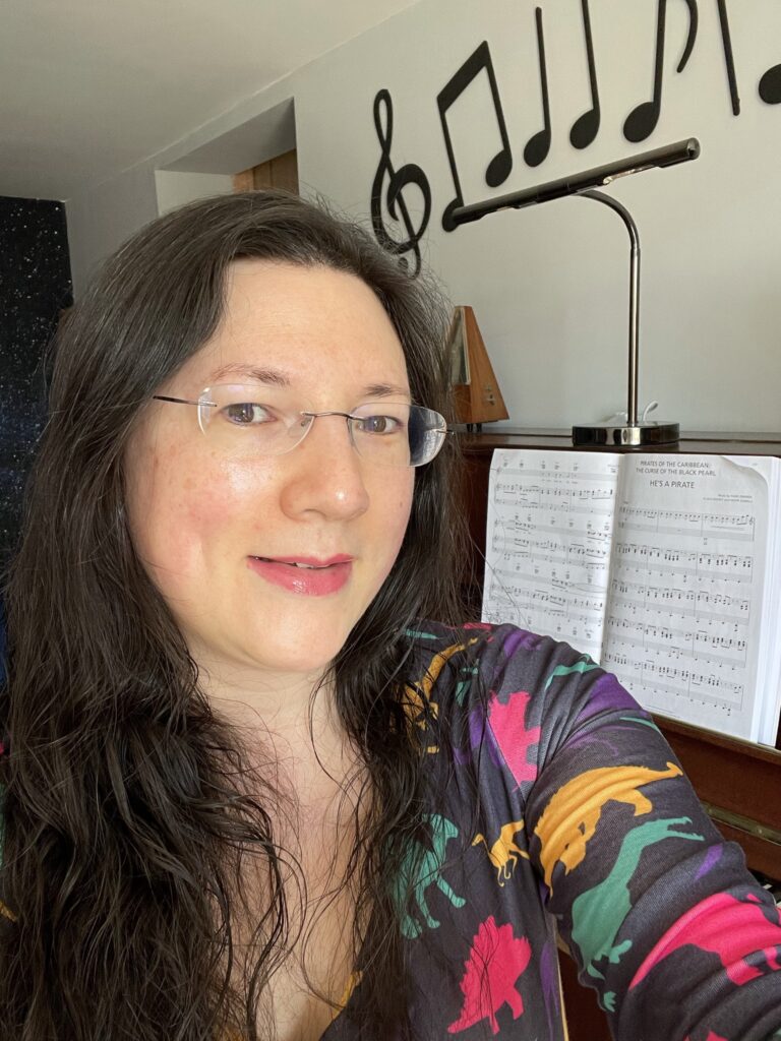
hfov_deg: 46.8
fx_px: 902
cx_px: 390
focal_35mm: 30
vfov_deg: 60.0
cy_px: 520
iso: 100
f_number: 2.2
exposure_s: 1/69
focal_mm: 2.71
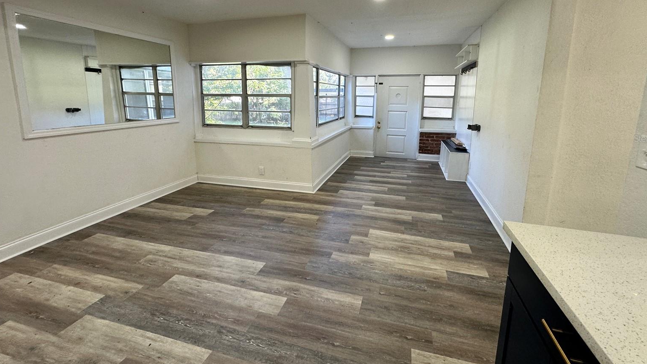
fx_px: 275
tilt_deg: -8.9
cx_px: 335
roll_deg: -0.6
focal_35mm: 16
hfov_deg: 99.3
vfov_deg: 66.2
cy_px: 138
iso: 125
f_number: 2.2
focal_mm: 2.22
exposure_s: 1/120
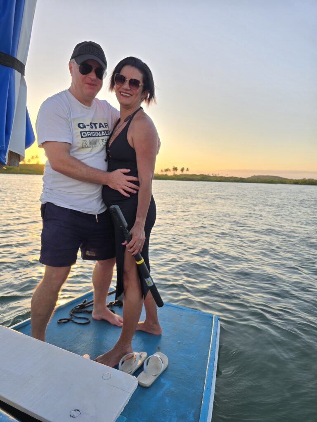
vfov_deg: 73.9
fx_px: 281
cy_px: 211
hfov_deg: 58.9
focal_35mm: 23
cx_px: 158
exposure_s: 1/180
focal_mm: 6.3
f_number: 1.7
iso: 16
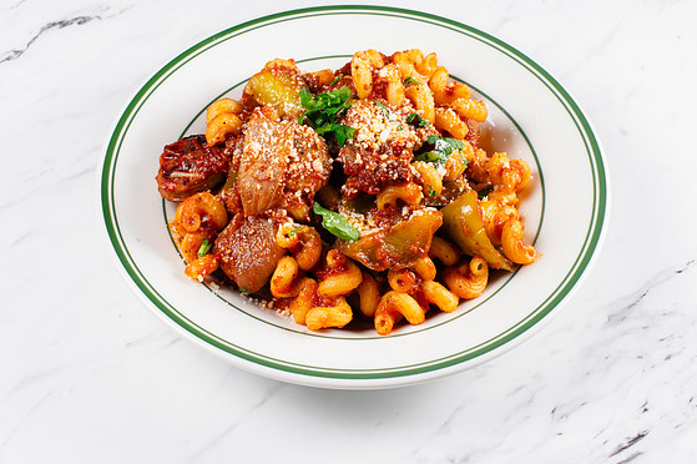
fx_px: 1335
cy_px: 198
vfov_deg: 19.7
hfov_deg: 29.3
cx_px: 354
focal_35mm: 69
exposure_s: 1/250
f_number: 13
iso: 200
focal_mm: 50
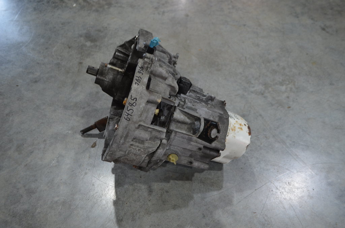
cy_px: 114
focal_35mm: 33
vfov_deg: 39.8
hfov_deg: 57.3
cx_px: 172
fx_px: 316
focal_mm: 22
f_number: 4
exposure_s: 1/60
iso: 500
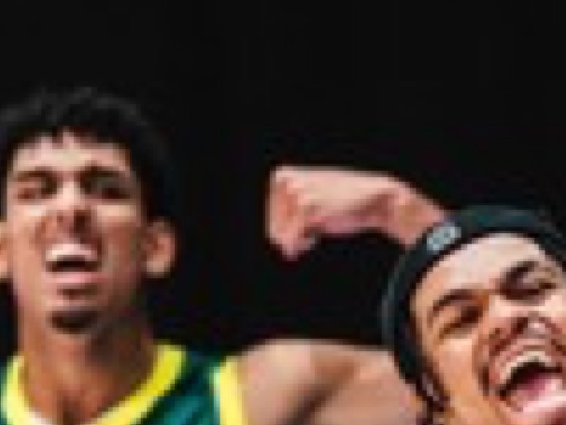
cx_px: 579
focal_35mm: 1951
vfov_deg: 0.8
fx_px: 31900
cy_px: 454
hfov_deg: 1.0
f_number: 2.8
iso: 3200
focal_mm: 400
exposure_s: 1/1600
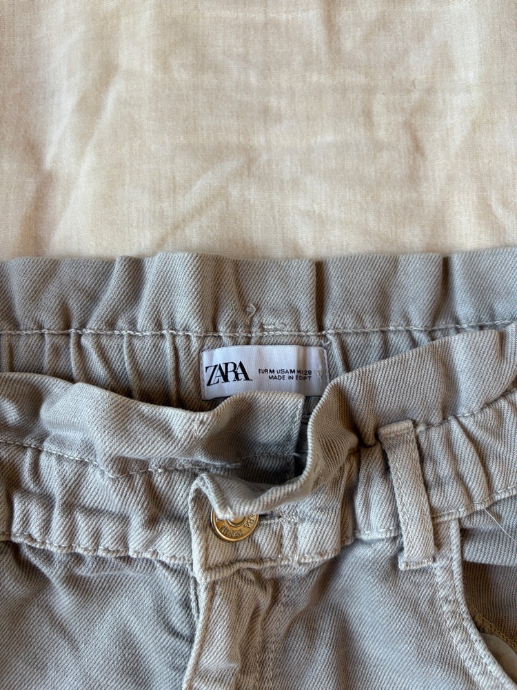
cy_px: 345
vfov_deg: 67.3
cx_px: 258
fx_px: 518
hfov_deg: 53.1
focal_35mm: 26
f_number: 1.6
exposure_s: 1/60
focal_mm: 5.96
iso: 160
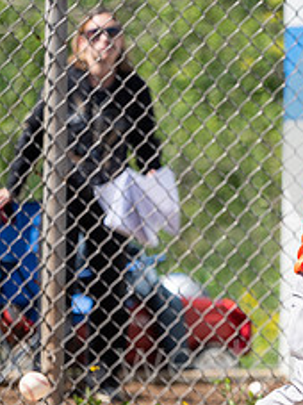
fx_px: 5175
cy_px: 204
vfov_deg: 4.5
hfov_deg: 3.3
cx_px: 431
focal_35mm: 443
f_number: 3.2
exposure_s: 1/2000
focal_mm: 180
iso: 200
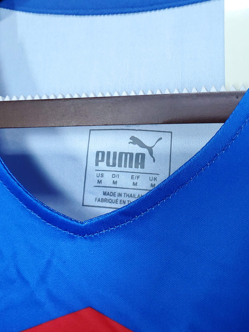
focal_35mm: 39
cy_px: 102
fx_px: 374
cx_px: 135
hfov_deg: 36.8
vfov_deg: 46.8
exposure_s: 1/20
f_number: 2.4
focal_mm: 4.3
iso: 250
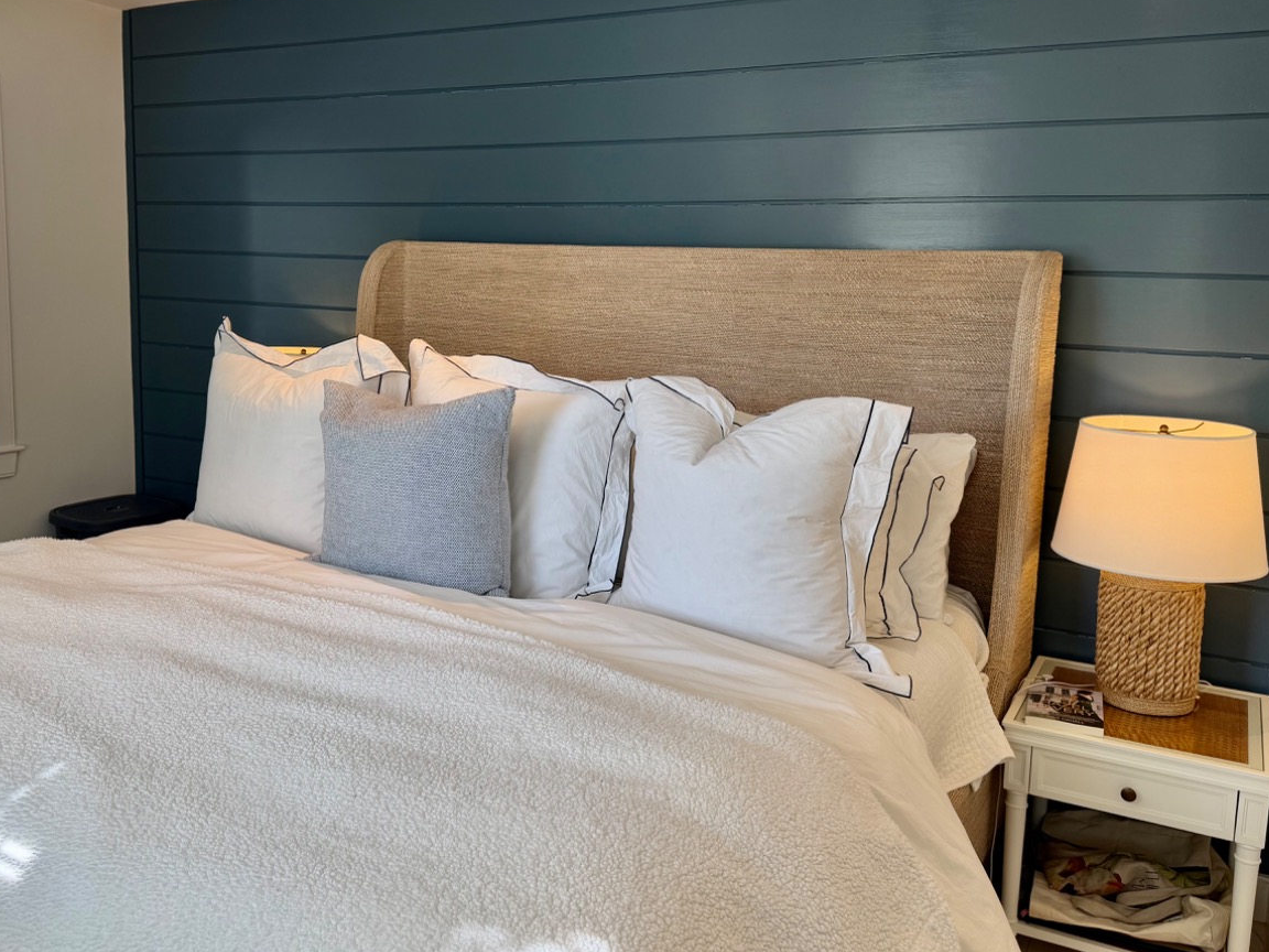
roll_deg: -1.7
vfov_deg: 46.6
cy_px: 402
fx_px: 1100
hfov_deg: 59.9
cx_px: 587
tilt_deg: -6.8
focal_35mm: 30
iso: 64
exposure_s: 1/151
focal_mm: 6.76
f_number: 1.78
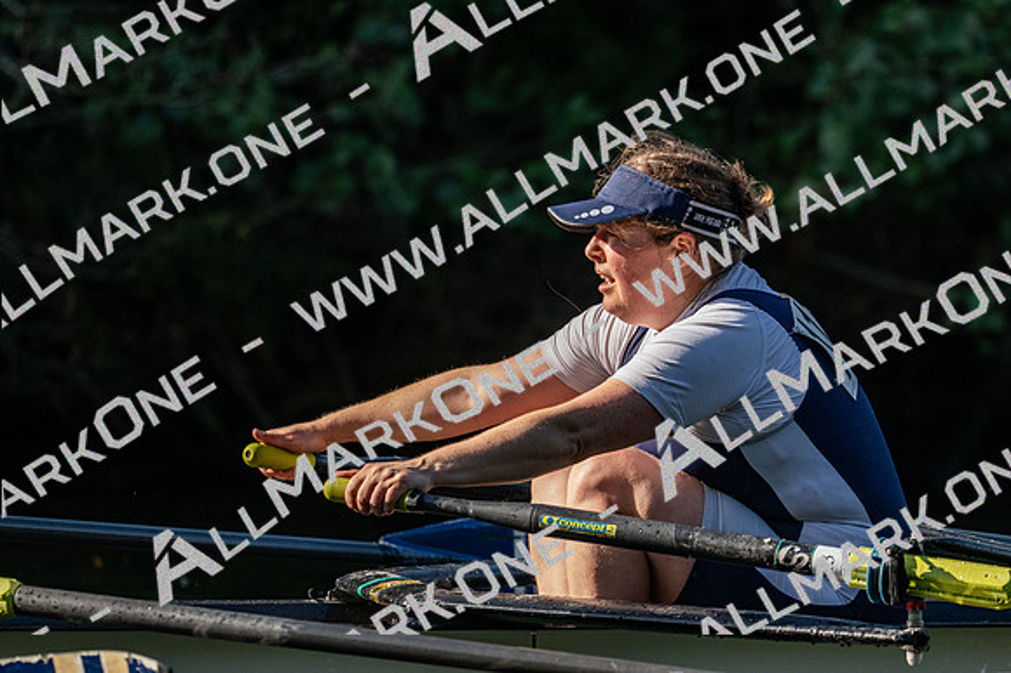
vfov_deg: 2.3
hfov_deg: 3.4
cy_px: 336
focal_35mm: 600
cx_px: 506
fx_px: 16840
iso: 720
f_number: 4.5
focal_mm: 400
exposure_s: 1/2500
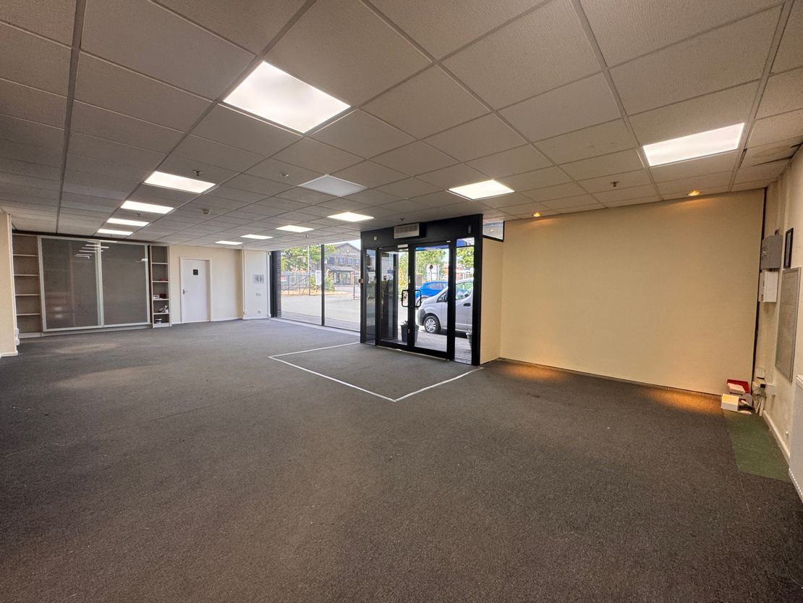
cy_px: 302
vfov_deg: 85.7
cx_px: 402
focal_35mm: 14
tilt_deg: -2.9
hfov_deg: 102.1
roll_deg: -0.4
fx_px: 325
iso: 160
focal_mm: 2.22
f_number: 2.2
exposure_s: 1/99
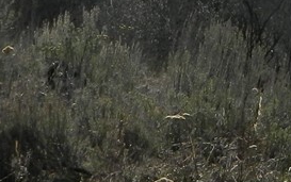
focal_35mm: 522
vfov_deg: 2.5
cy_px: -192
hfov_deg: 4.0
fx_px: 4142
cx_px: 527
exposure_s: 1/800
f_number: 4.2
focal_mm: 15.1
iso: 80
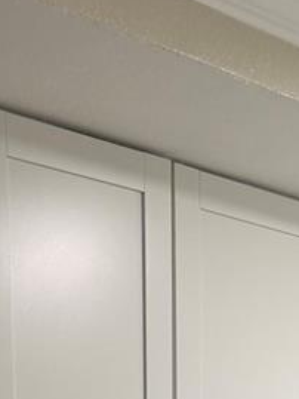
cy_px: 848
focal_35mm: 107
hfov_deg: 13.8
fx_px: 1231
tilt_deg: -11.2
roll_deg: +0.1
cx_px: 166
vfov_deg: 14.5
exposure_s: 1/120
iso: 125
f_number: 1.78
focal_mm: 6.76
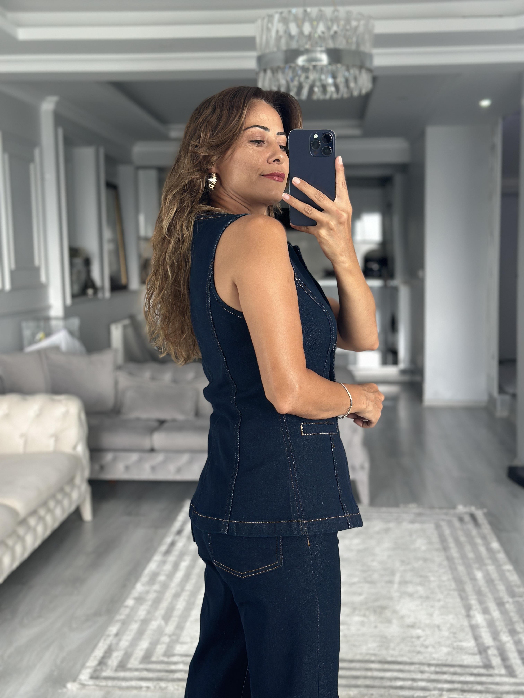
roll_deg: +0.5
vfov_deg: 39.7
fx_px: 969
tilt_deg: -17.4
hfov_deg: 30.3
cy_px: 349
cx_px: 262
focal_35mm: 48
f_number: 1.78
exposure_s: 1/60
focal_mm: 6.86
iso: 125
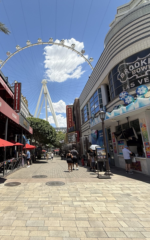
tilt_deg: +13.1
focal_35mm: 20
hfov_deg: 58.1
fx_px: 131
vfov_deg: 85.1
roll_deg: +0.2
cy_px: 119
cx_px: 48
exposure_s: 1/1745
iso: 64
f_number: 2.2
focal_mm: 2.22
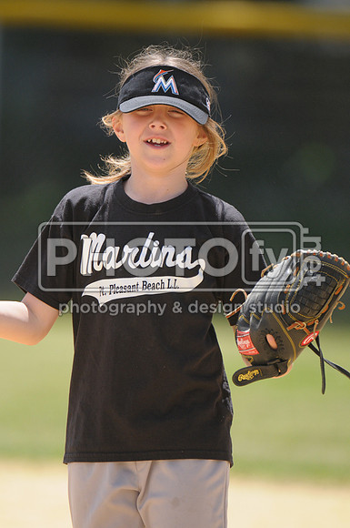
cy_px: 264
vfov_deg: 3.4
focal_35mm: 600
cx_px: 175
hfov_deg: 2.3
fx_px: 8776
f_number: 4
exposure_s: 1/2500
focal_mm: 400
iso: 640
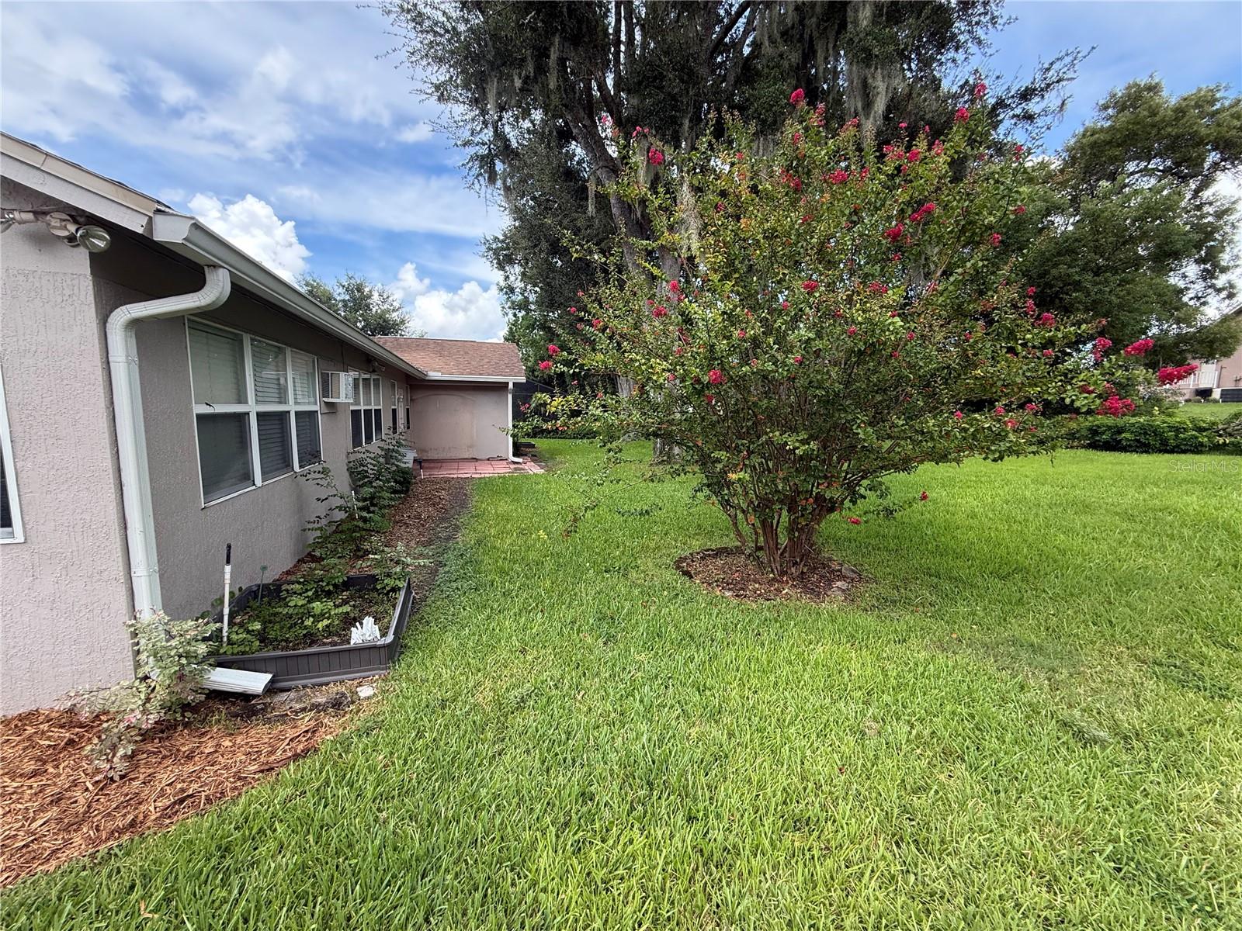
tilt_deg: -6.4
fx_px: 502
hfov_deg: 102.1
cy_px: 466
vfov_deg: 85.7
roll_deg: -1.1
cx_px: 621
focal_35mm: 14
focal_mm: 2.22
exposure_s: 1/353
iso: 64
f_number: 2.2
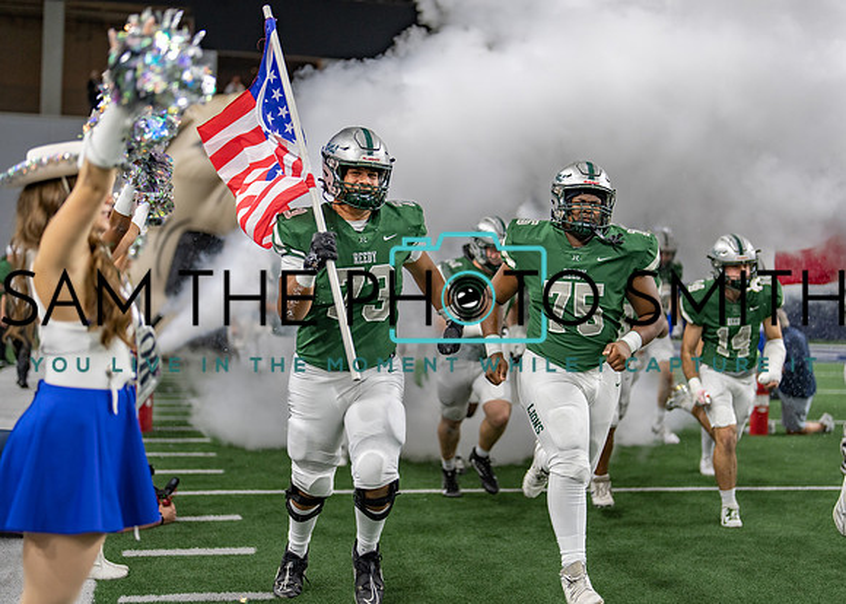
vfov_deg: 26.2
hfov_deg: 36.2
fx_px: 1295
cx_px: 447
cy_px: 301
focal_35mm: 54
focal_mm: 50
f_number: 1.2
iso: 500
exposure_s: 1/1250
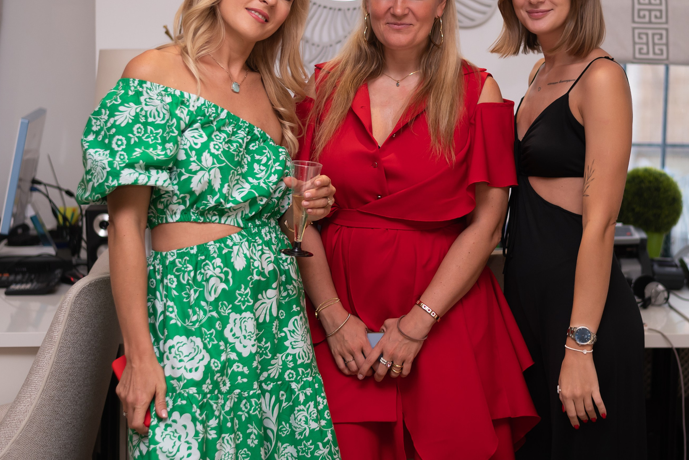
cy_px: 182
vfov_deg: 17.5
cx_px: 400
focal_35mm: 78
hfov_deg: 25.9
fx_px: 1494
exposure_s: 1/200
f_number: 2.2
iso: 160
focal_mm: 50
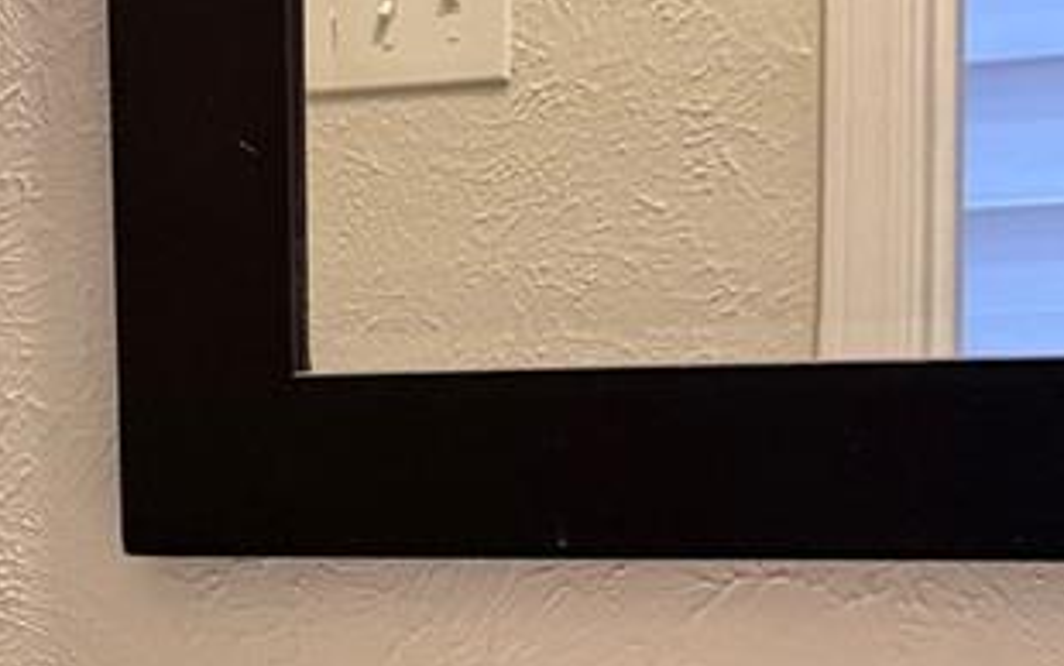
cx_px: -583
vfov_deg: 10.3
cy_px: 700
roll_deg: +3.4
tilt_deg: -8.6
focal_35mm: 126
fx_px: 3655
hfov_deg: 15.2
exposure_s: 1/60
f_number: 1.78
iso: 320
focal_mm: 6.76
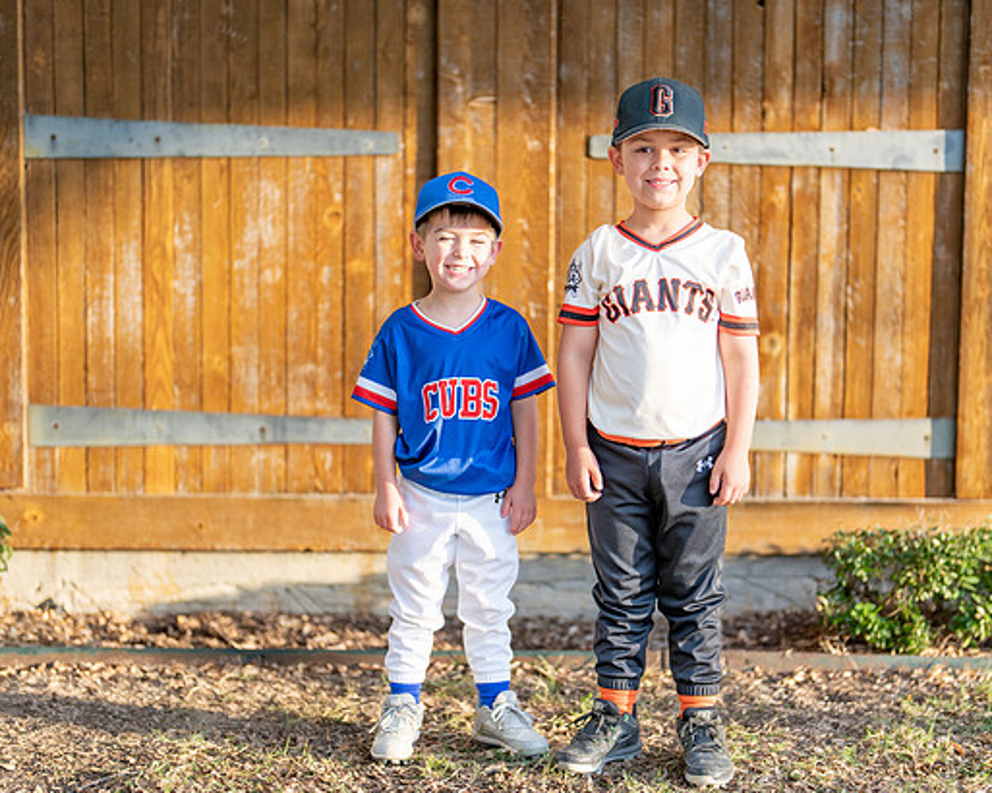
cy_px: 453
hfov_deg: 28.7
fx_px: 1937
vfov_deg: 23.1
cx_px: 578
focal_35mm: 66
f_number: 1.2
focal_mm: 50
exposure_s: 1/1600
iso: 100
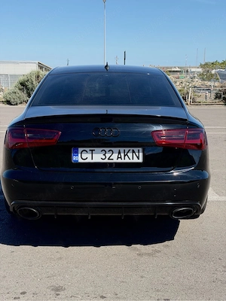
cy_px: 150
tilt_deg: -10.9
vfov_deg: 39.7
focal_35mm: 48
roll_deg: -0.1
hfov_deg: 30.3
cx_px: 113
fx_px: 418
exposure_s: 1/3096
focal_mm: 6.76
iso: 64
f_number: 1.78
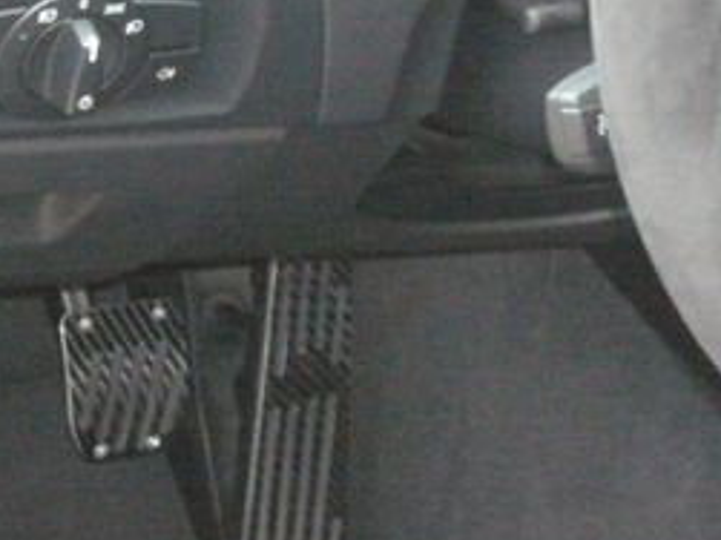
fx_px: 4518
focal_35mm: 217
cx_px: 632
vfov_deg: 6.8
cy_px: 146
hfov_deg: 9.1
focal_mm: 11.2
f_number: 4.3
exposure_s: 1/30
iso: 400
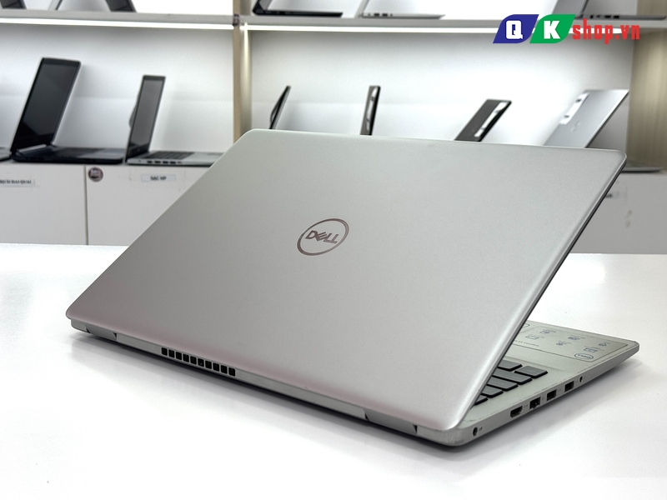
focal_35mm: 48
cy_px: 250
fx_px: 925
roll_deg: -0.2
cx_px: 334
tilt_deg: -10.4
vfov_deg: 30.3
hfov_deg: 39.7
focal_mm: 6.76
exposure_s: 1/134
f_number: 1.78
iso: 50
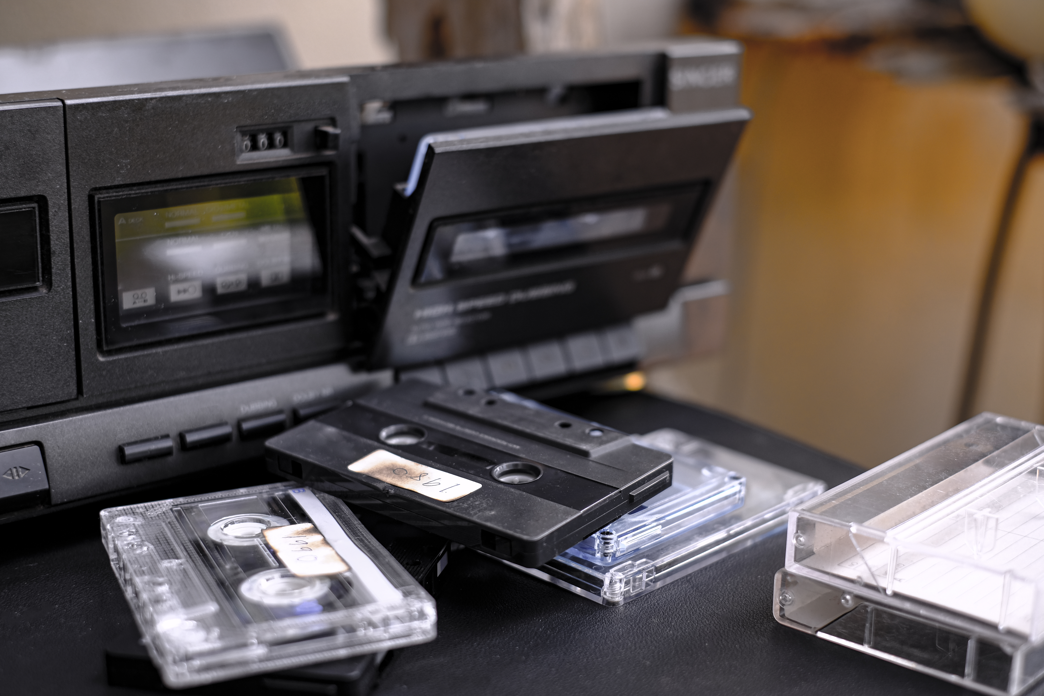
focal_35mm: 53
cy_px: 348
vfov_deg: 25.5
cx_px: 522
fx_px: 1537
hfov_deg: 37.5
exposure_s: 1/125
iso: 200
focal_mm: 35
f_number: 2.5
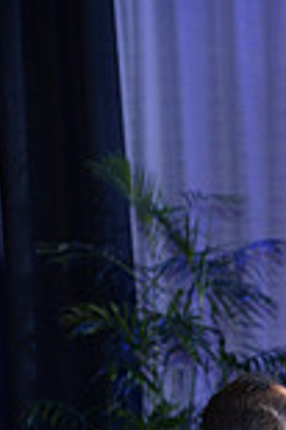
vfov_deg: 7.2
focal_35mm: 280
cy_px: 757
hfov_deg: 4.9
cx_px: 460
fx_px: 3344
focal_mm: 75
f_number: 5
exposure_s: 1/250
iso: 1250
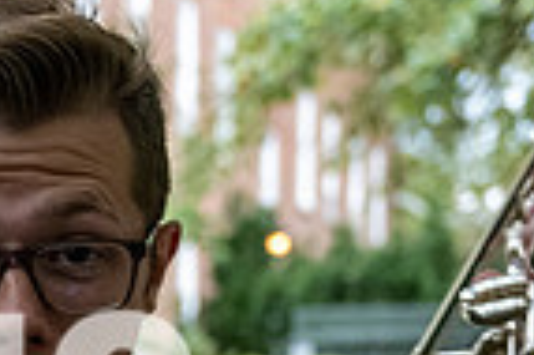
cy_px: 488
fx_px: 2400
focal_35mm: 162
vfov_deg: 8.3
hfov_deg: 12.4
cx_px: -90
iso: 4000
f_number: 4
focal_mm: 40
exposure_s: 1/500
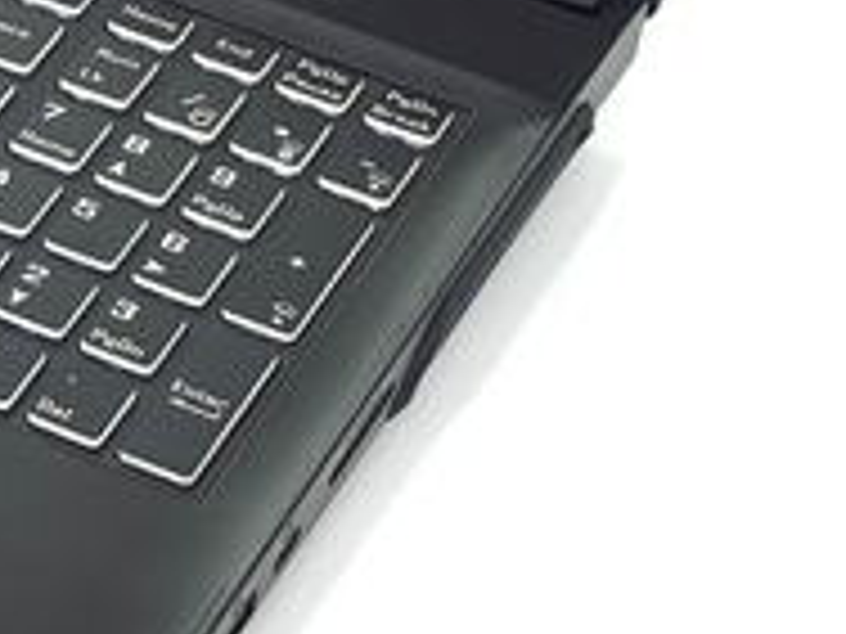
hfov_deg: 9.4
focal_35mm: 204
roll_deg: +0.6
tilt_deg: -33.7
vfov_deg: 7.2
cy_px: -342
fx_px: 4986
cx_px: -454
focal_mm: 6.76
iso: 64
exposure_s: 1/121
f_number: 1.78
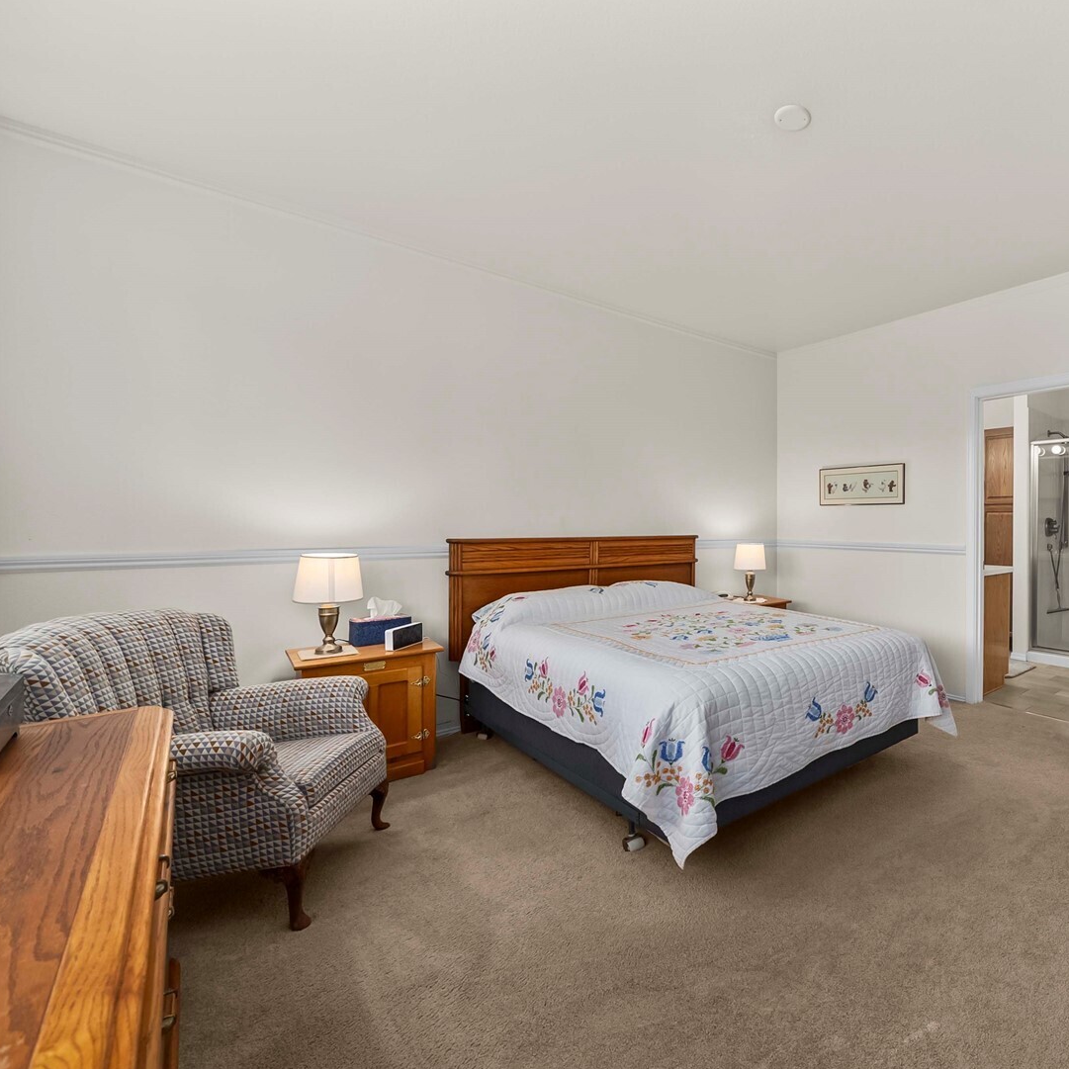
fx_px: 559
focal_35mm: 16
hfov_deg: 81.0
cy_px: 532
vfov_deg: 87.4
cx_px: 796
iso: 1000
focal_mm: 12
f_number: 7.1
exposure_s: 1/8
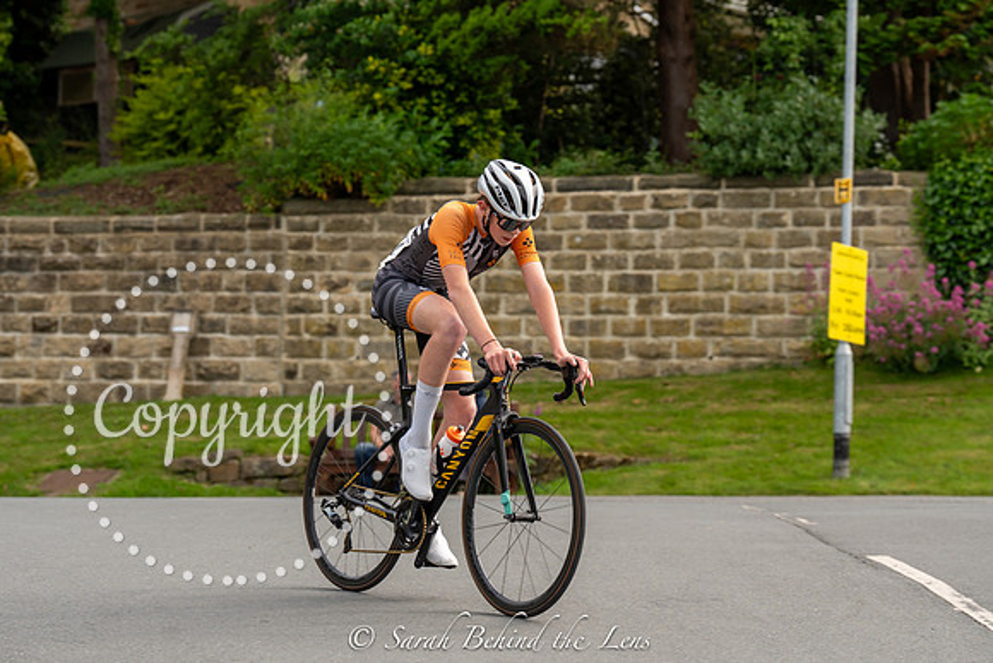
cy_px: 332
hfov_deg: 19.1
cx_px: 496
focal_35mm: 107
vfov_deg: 12.8
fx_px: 2952
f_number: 4.5
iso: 250
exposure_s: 1/640
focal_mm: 107
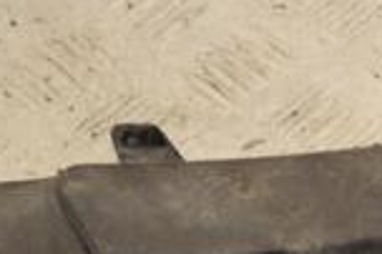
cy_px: 340
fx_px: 2385
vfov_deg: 6.0
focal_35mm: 225
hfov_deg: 8.9
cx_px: 581
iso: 800
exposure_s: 1/200
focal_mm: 38
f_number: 6.3
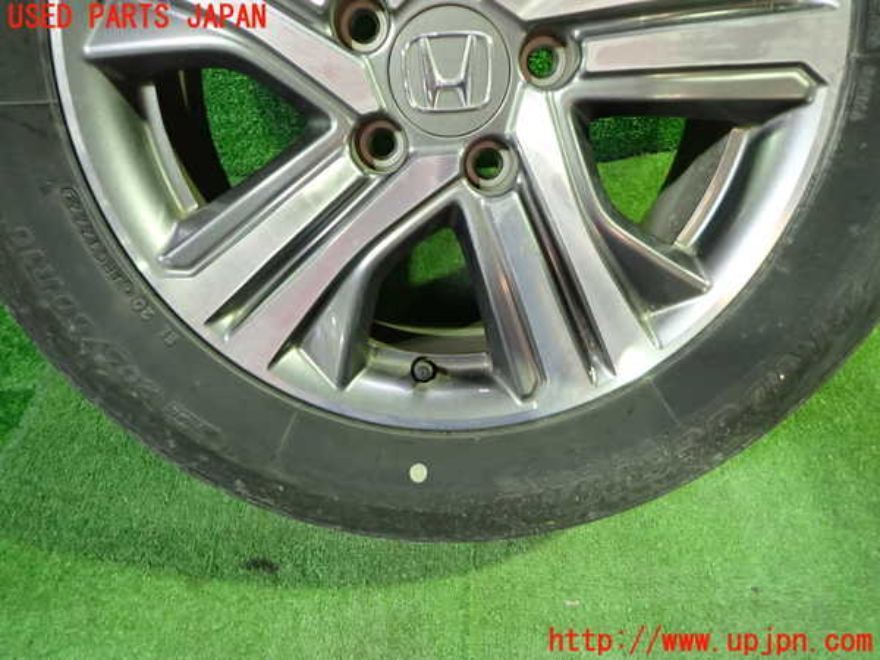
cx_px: 440
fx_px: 636
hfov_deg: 69.4
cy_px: 330
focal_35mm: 25
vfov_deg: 54.9
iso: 500
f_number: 2
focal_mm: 4.5
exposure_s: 1/30
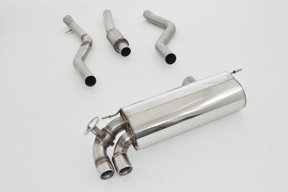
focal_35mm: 42
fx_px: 336
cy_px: 96
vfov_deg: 31.8
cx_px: 144
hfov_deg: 46.4
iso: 200
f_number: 10
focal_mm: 28
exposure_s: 1/160
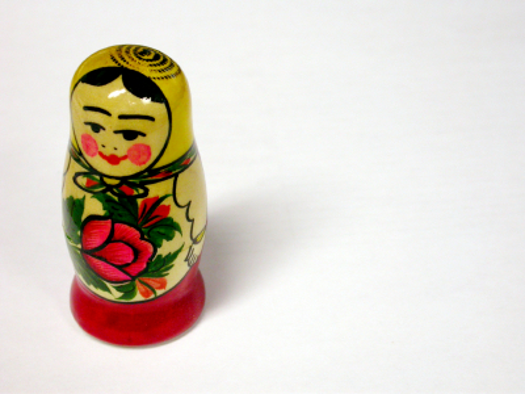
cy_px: 197
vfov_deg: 18.4
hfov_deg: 24.4
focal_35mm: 80
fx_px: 1213
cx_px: 262
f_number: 3.5
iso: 100
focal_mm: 16.6
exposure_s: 1/28.4
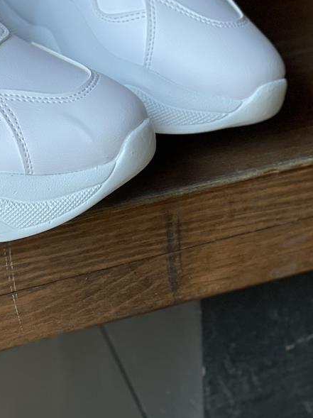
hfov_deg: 8.4
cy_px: -62
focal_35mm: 174
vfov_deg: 11.2
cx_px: -79
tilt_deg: -19.2
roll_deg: +2.6
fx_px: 2100
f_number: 2.2
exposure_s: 1/121
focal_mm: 7.5
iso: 64
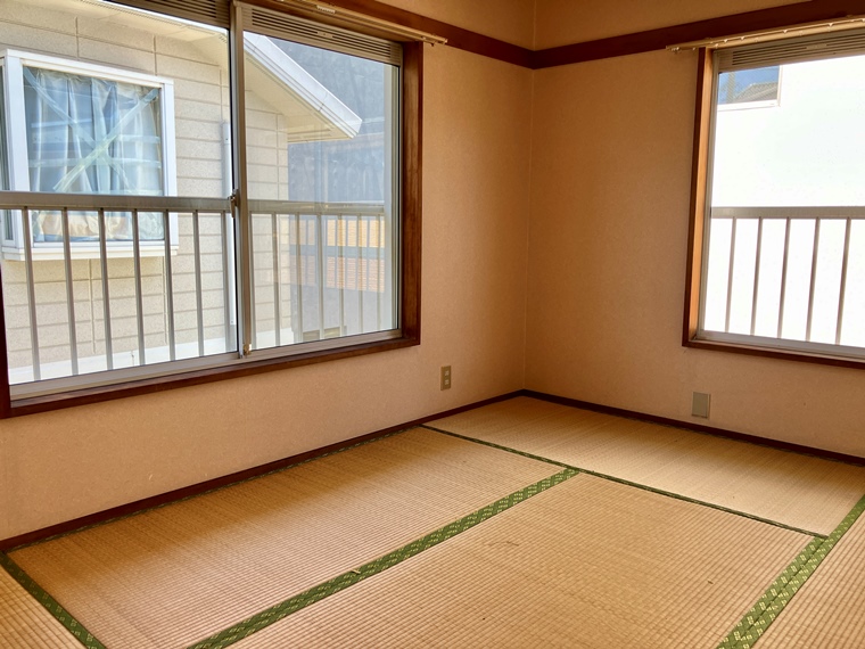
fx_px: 700
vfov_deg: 49.7
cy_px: 324
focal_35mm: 28
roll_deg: -0.6
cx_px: 432
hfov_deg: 63.4
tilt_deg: -7.5
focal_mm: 3.99
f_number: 1.8
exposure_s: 1/121
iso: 32
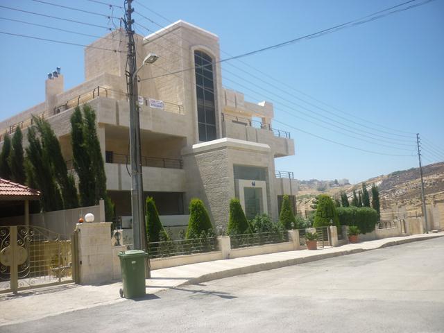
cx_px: 222
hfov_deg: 55.4
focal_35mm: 33
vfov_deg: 42.9
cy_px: 166
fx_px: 423
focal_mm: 5.5
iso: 80
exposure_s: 1/160
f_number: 8
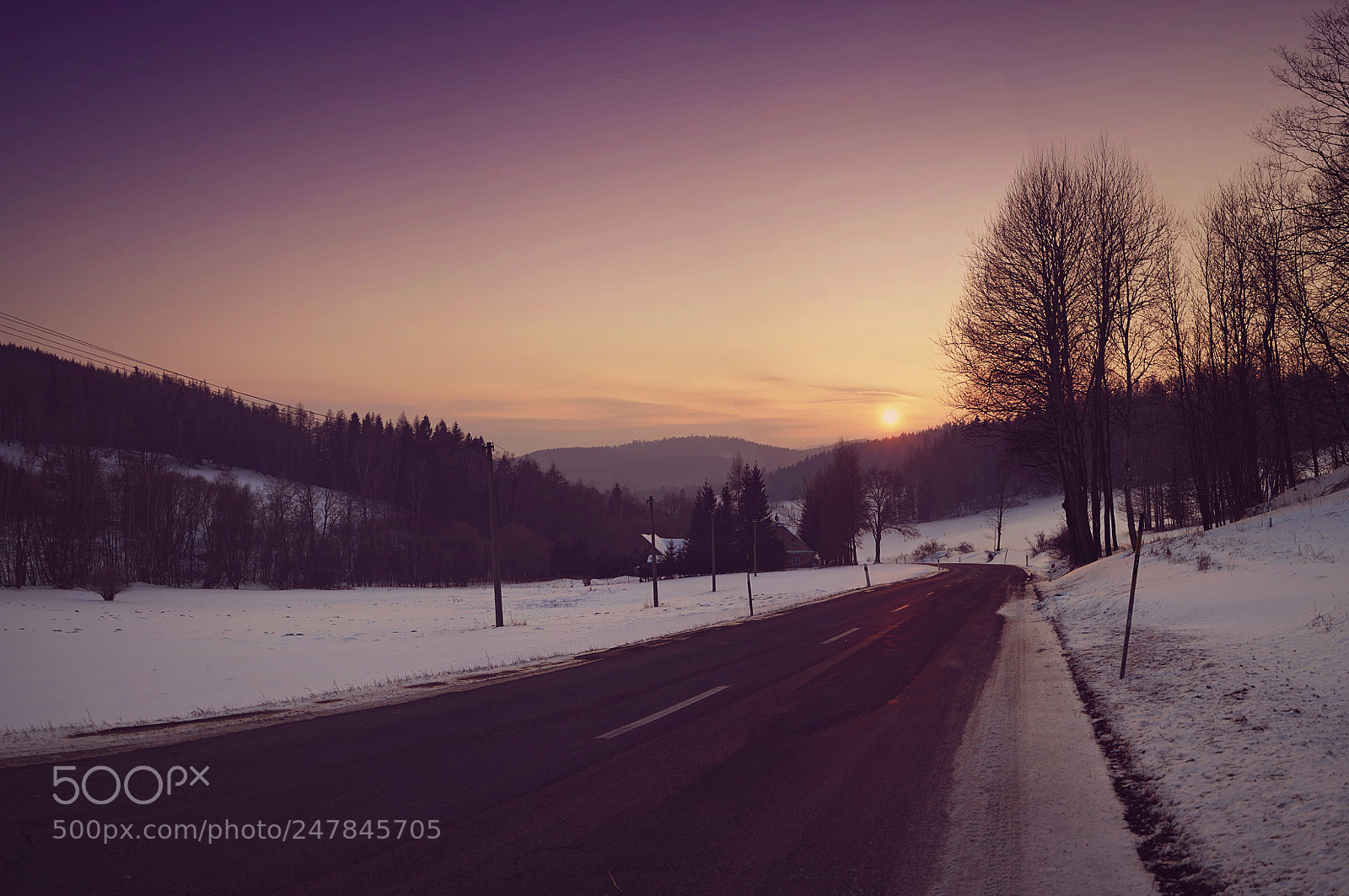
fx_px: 1609
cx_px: 674
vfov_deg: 31.1
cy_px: 448
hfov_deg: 45.5
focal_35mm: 43
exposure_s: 1/8
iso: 100
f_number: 11
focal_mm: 43
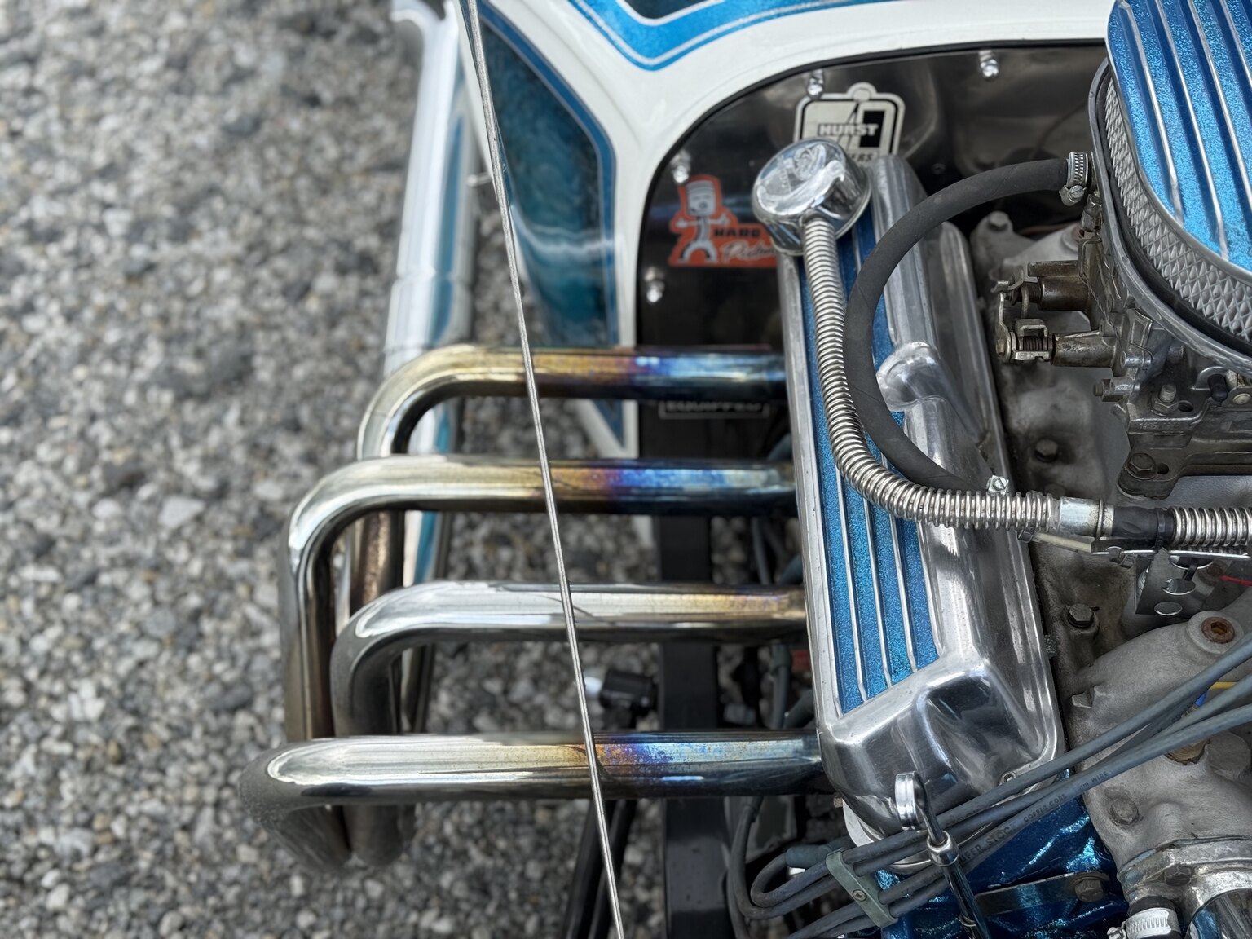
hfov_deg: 39.7
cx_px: 626
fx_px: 1736
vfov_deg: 30.3
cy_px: 470
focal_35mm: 48
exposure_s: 1/1070
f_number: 1.78
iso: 80
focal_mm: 6.76
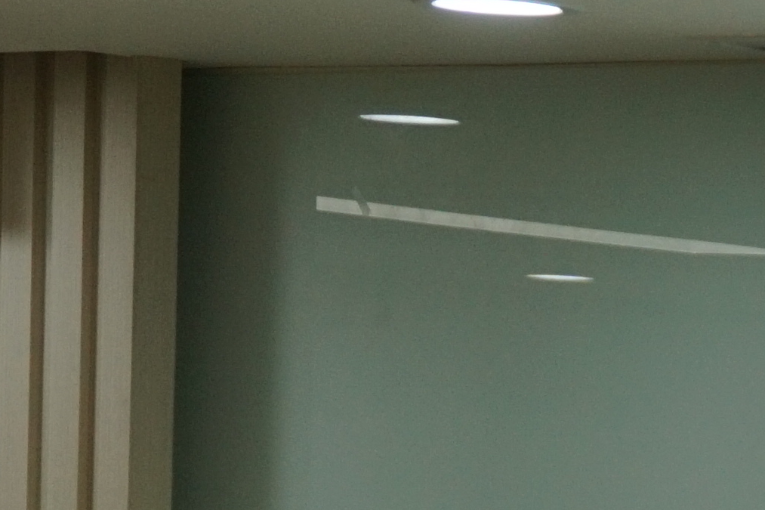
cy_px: 1135
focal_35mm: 311
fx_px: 6606
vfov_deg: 4.3
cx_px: 1654
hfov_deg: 6.4
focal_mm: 35
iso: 320
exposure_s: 1/160
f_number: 5.6
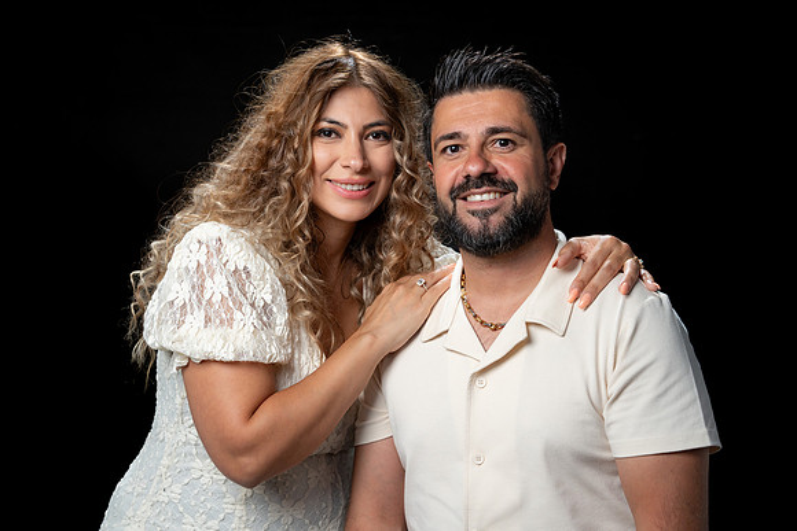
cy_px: 266
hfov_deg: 29.6
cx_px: 398
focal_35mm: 68
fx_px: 1506
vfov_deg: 20.0
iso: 400
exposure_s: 1/200
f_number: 5.6
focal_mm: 68
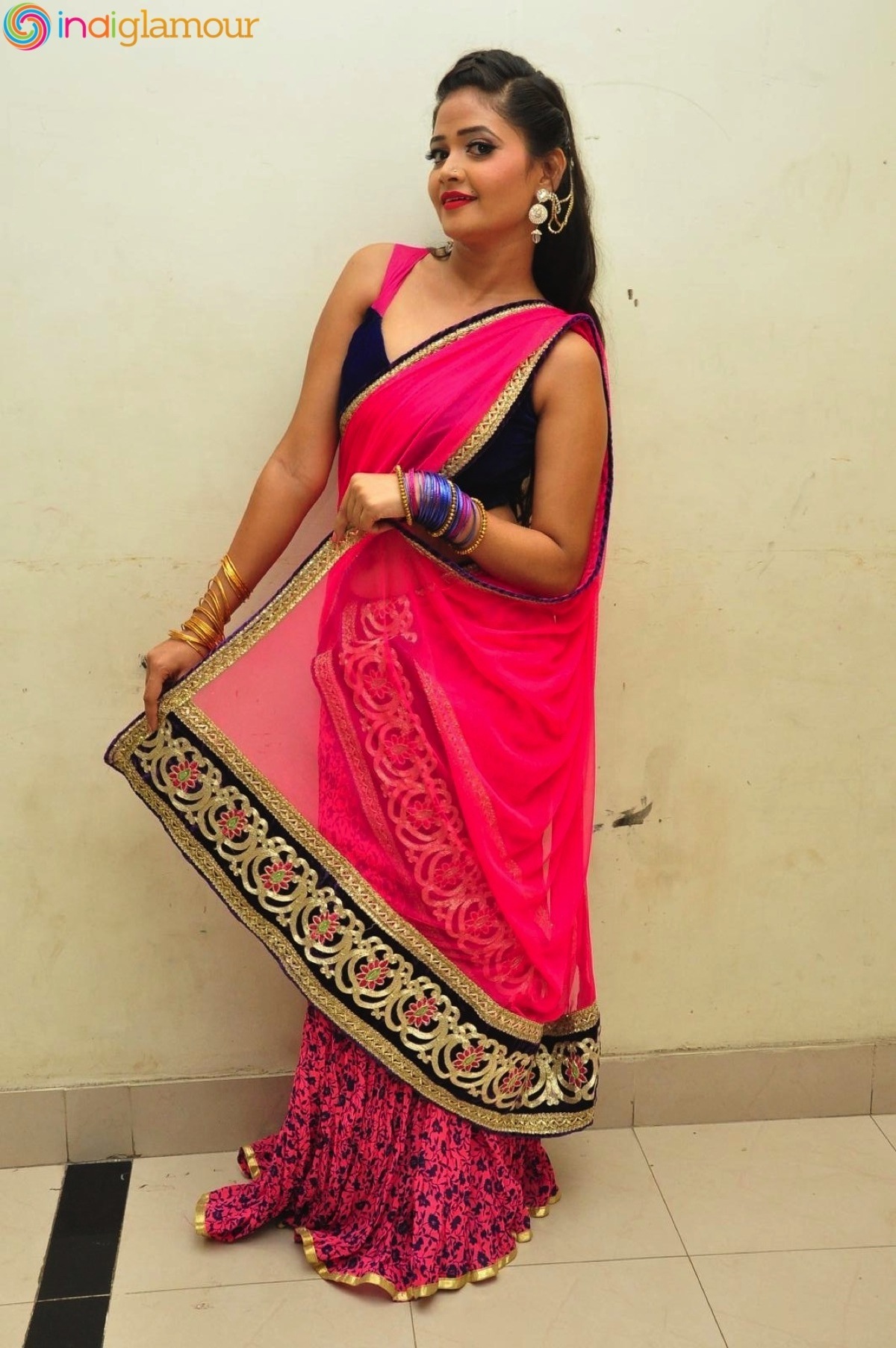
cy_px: 674
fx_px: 1571
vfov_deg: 46.4
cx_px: 448
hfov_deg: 31.8
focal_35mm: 42
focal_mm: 28
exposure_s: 1/125
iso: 1600
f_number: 7.1
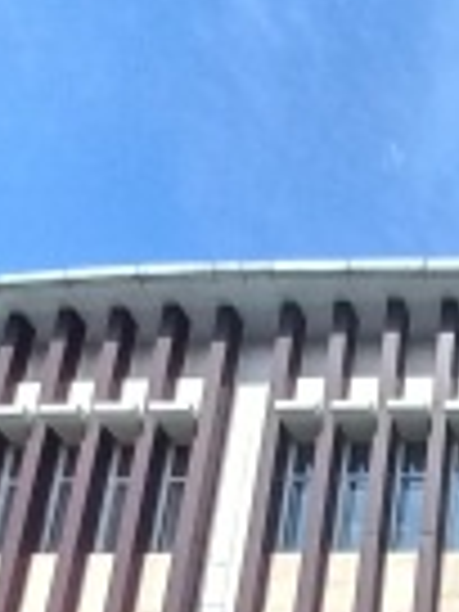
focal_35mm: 44
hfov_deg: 24.4
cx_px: 713
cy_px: 999
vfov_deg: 25.6
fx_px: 778
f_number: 2.2
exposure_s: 1/805
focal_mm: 1.42
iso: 40
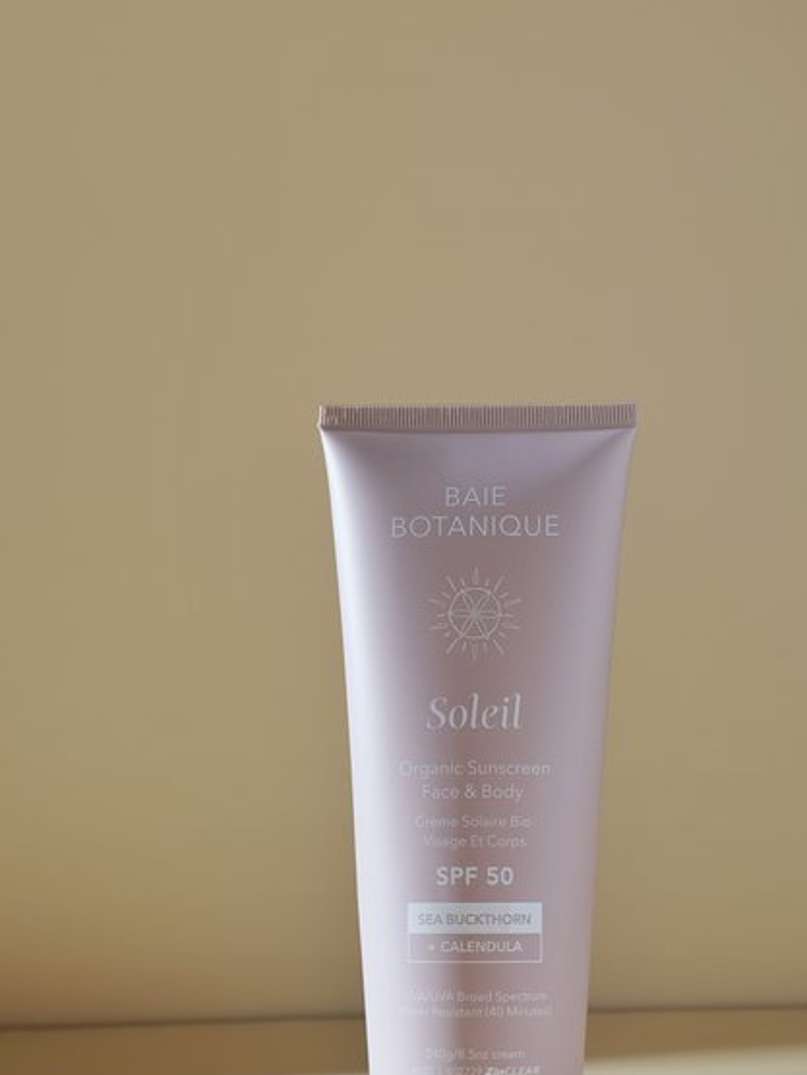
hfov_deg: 17.8
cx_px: 469
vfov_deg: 23.5
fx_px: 2580
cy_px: 690
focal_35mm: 83
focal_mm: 40.2
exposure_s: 1/100
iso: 200
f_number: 5.3
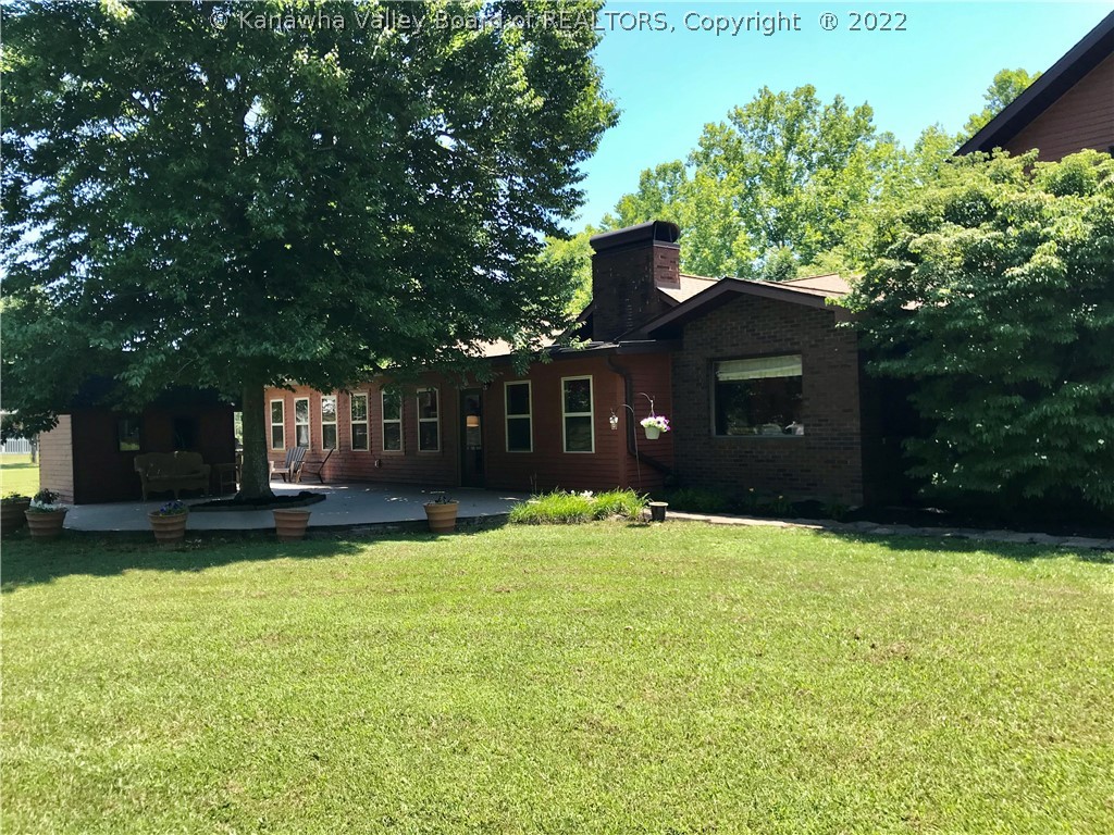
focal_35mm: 28
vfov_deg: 49.7
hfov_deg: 63.4
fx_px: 901
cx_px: 557
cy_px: 418
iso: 20
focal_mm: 3.99
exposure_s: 1/760
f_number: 1.8
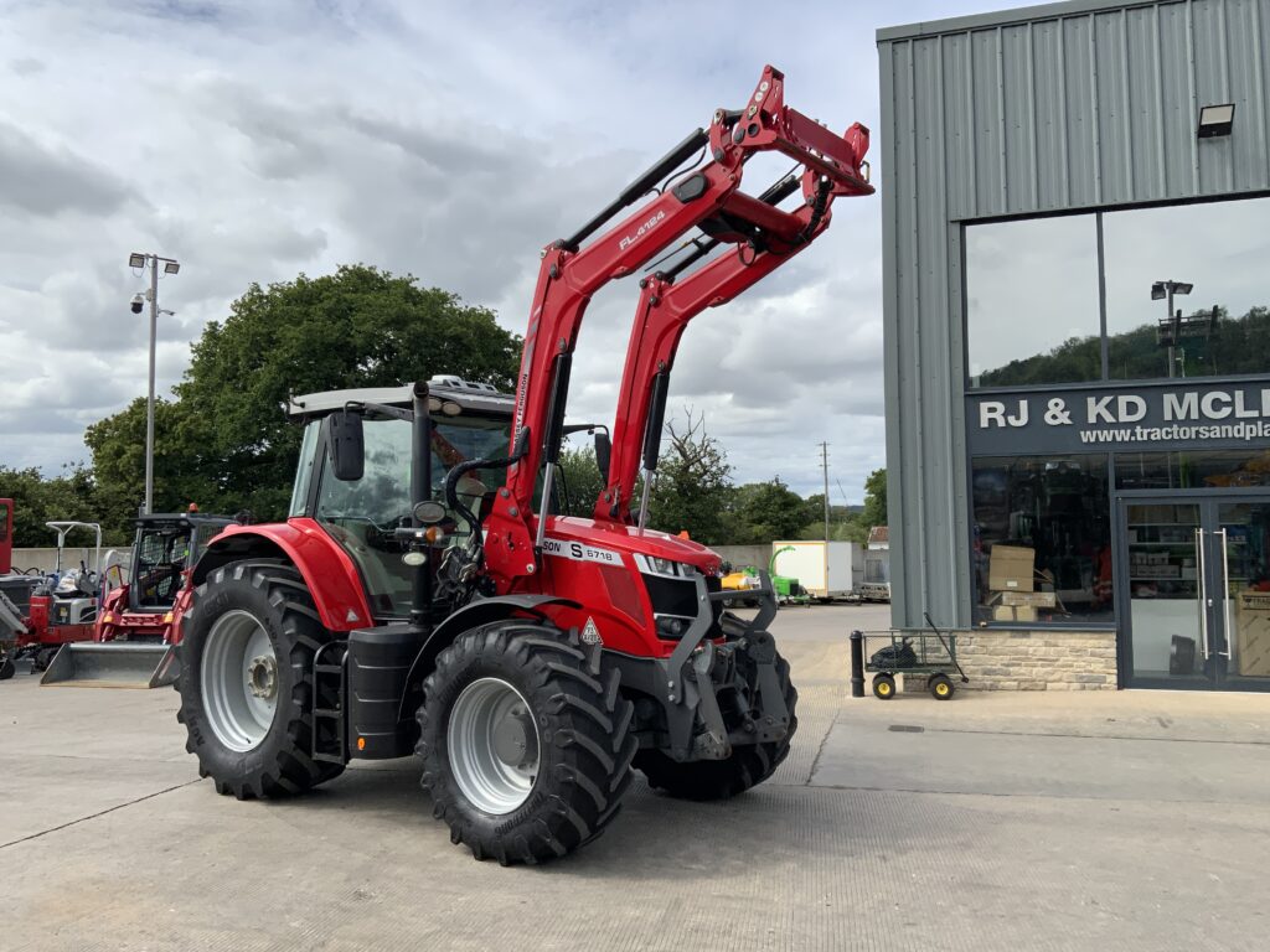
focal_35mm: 29
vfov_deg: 48.2
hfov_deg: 61.7
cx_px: 635
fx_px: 1064
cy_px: 476
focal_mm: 3
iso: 20
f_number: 1.8
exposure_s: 1/2141
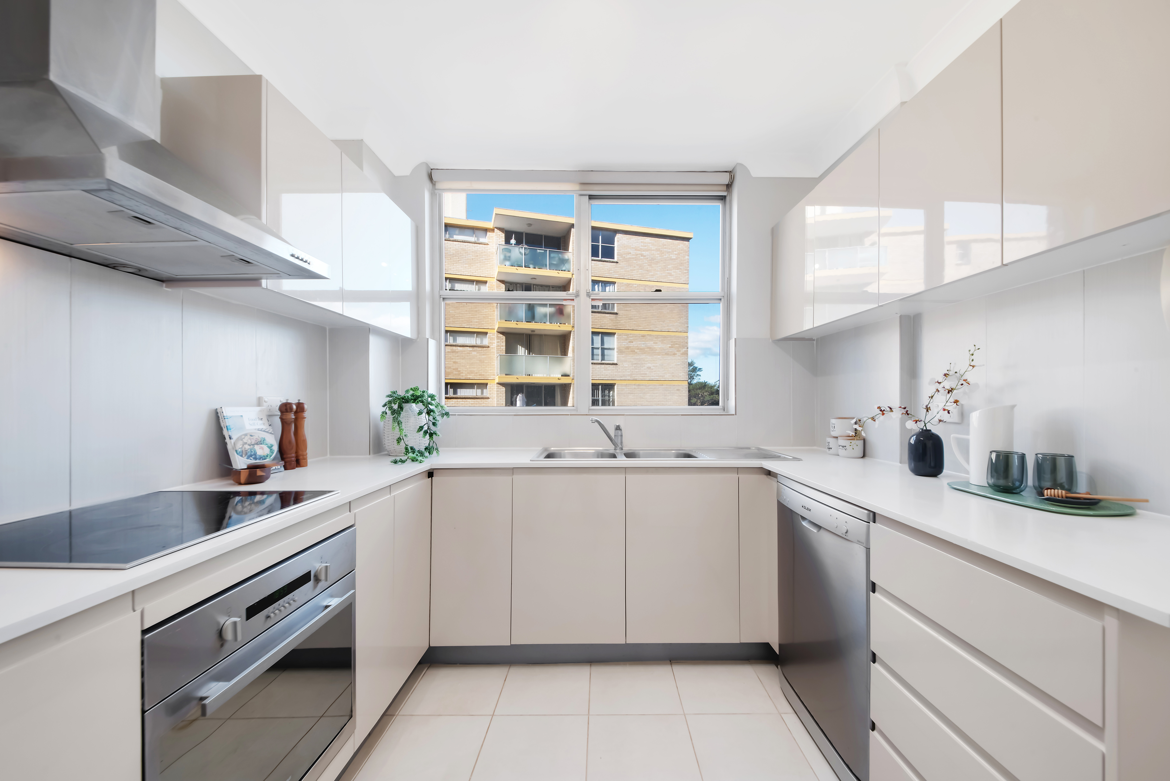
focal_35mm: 12
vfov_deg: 90.0
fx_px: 390
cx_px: 585
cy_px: 390
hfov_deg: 112.6
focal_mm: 12
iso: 320
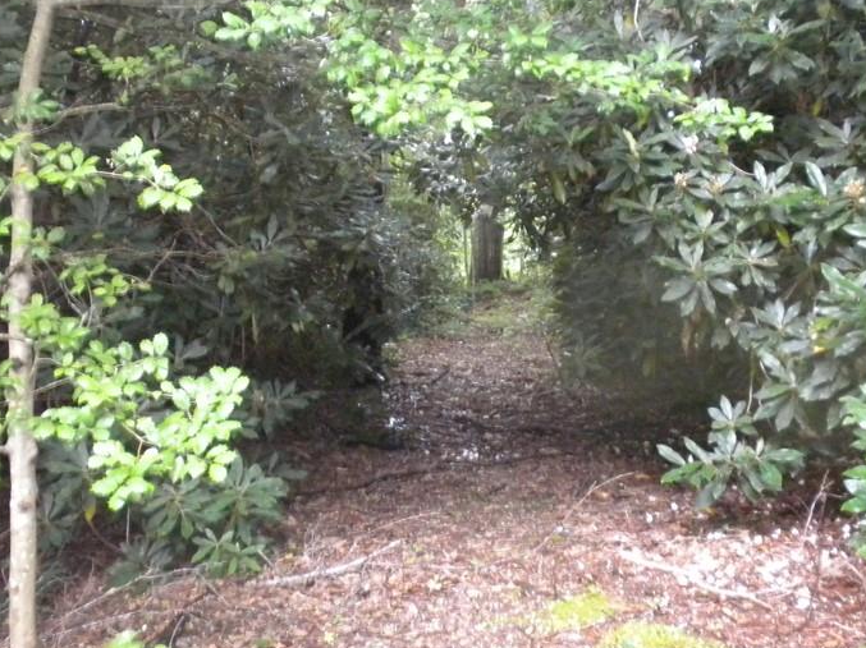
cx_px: 450
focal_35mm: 56
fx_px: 1400
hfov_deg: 34.4
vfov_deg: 26.1
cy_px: 307
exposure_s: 1/30
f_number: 3.5
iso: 800
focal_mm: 6.6
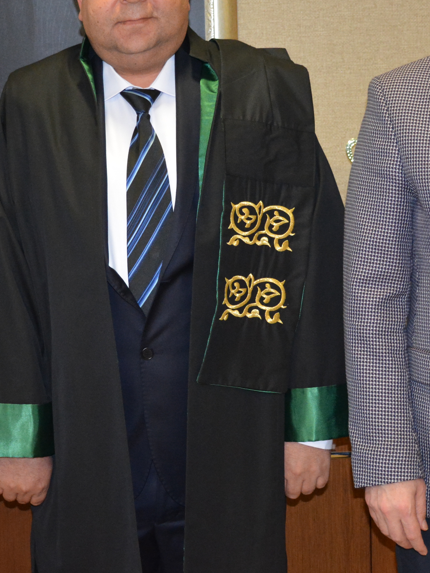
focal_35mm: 82
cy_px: 189
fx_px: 1358
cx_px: 167
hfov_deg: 18.0
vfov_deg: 23.7
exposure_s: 1/60
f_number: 3.8
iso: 1600
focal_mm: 24
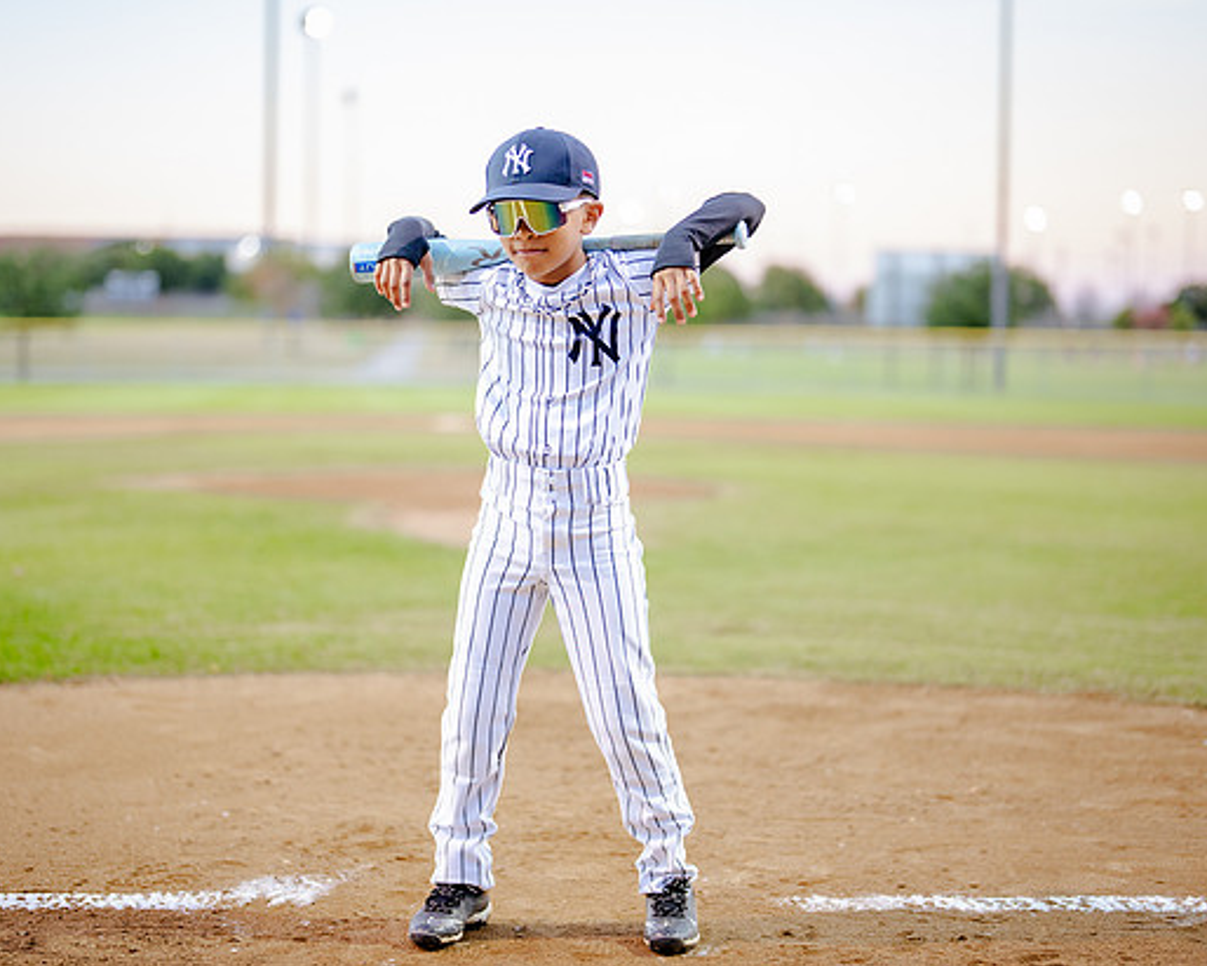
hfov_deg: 29.6
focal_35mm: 64
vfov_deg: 23.8
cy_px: 472
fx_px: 2286
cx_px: 553
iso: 500
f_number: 1.2
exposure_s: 1/500
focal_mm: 50
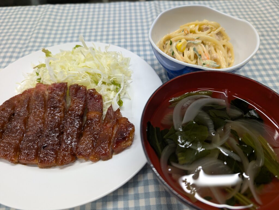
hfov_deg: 71.5
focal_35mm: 24
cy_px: 105
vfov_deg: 56.9
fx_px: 194
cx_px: 140
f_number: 1.68
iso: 113
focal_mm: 6.9
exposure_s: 1/120
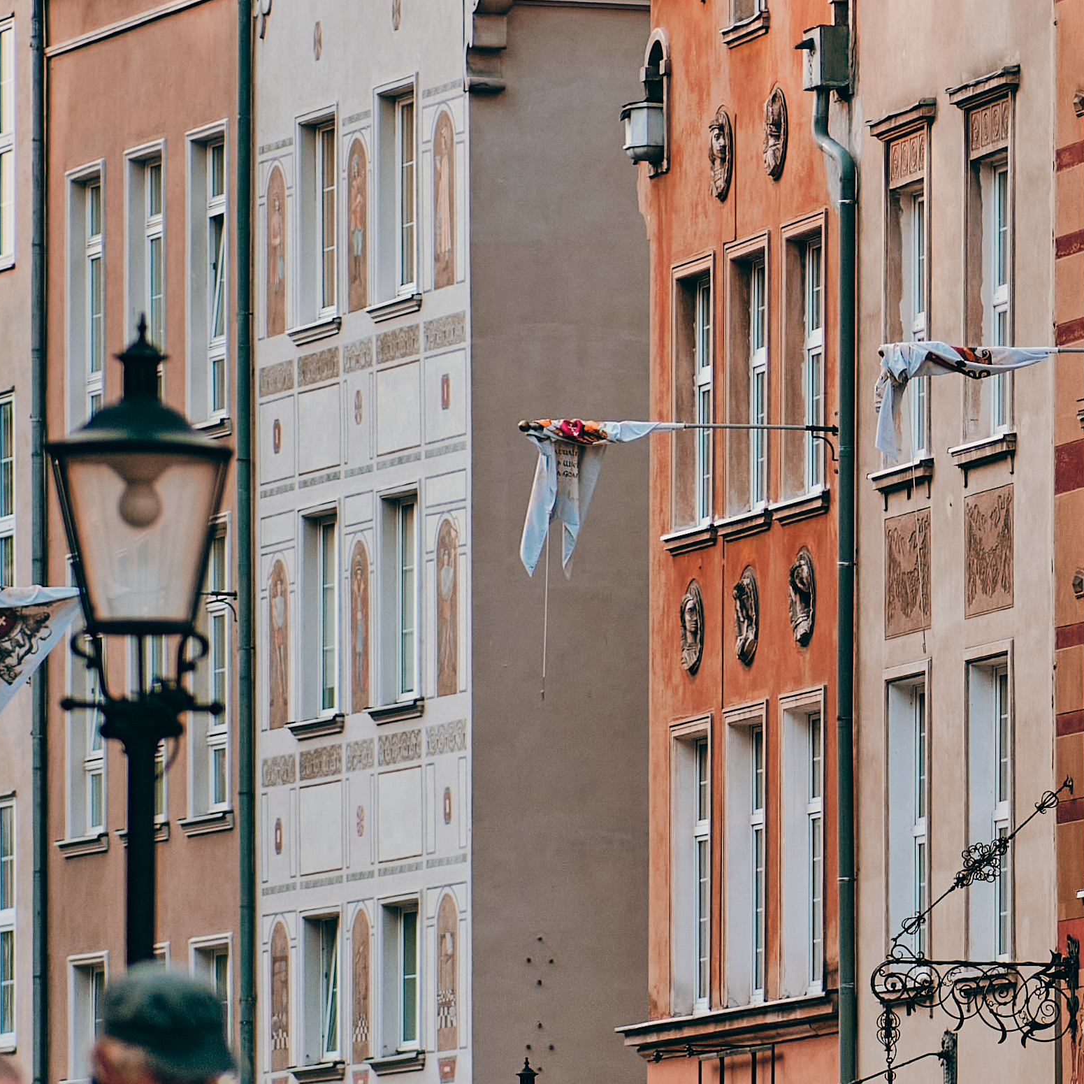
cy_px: 540
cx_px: 1513
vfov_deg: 4.2
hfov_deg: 4.2
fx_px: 14703
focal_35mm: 415
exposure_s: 1/2000
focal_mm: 85
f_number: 2
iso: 250
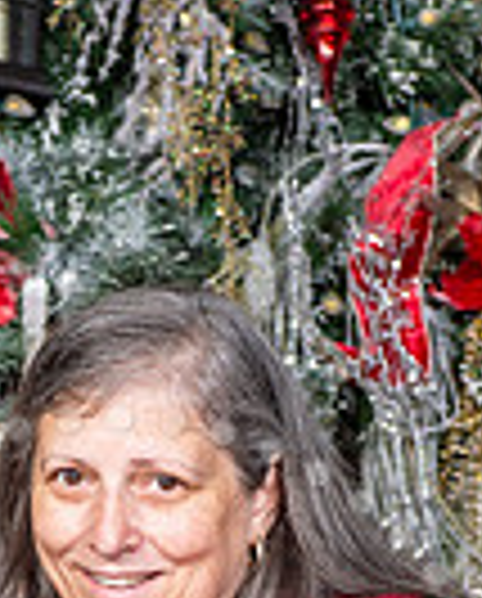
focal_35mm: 190
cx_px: 115
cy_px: 823
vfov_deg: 9.9
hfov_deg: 8.2
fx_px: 3376
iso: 200
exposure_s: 1/125
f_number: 8
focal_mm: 60
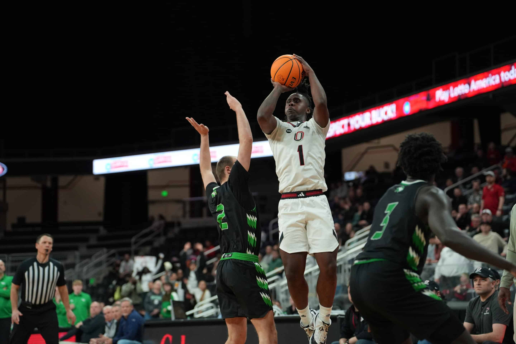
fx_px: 1319
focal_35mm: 92
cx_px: 258
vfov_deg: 14.9
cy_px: 172
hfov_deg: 22.1
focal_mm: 92
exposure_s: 1/1250
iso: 2500
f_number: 2.8
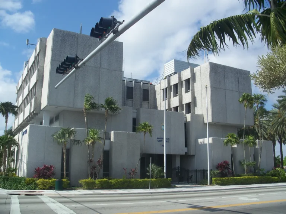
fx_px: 306
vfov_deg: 38.7
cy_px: 107
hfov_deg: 50.1
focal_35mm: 37
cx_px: 143
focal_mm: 7.8
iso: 64
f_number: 4
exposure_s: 1/640
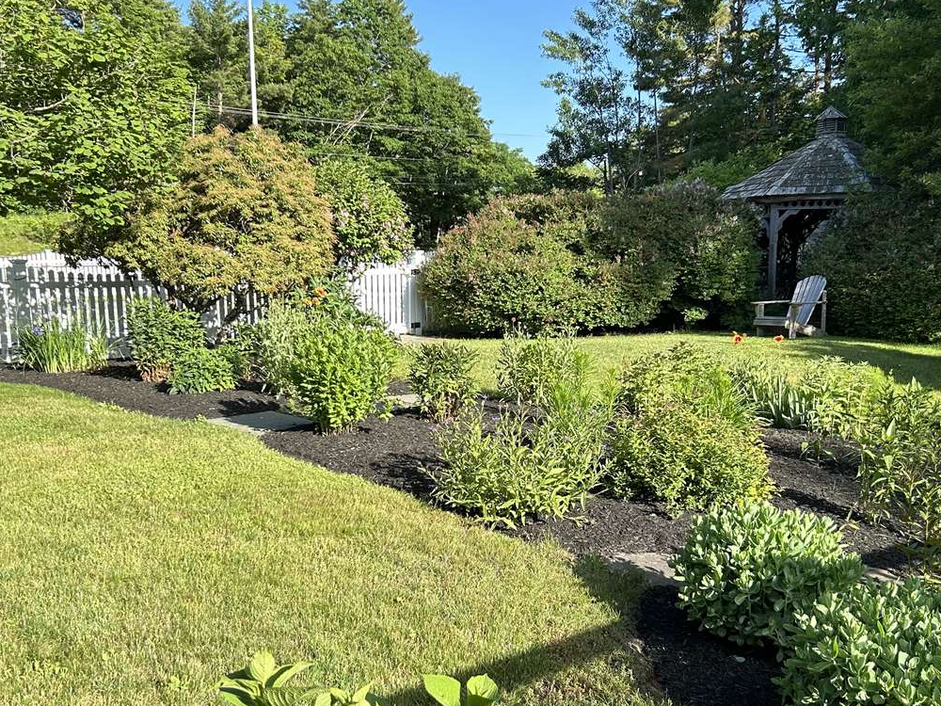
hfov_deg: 47.9
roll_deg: +1.0
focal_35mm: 39
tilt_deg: -11.2
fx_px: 1060
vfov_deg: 36.6
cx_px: 463
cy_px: 434
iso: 50
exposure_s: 1/1645
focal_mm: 5.7
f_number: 1.5
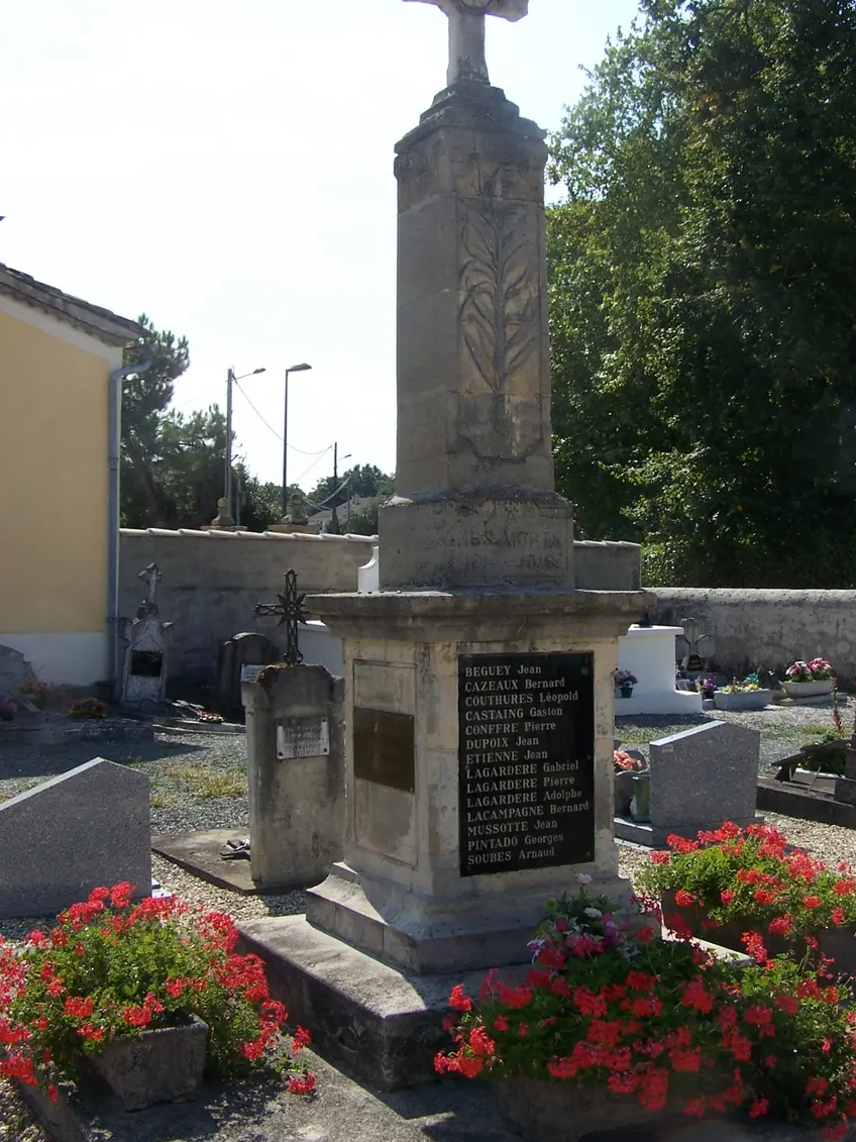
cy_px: 520
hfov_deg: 33.6
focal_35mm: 43
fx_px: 1418
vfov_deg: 43.8
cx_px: 462
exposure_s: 1/1000
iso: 80
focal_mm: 6.3
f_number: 4
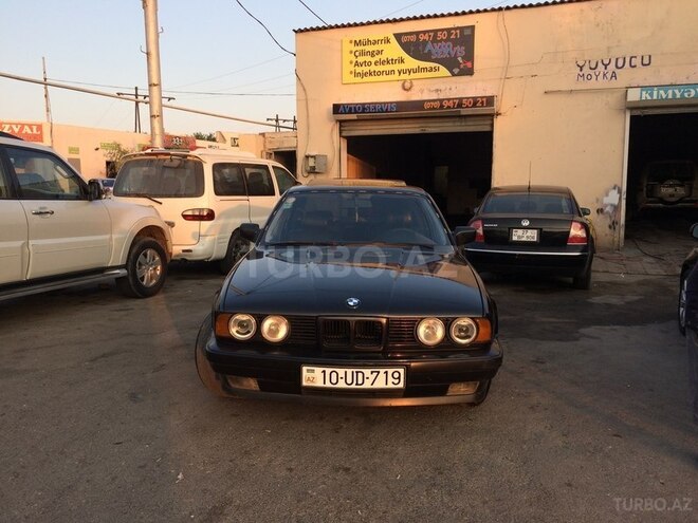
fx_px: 585
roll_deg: +0.4
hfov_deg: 61.7
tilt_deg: -7.1
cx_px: 349
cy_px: 262
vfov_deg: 48.2
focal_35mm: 29
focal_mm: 4.15
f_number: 2.2
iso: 32
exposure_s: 1/339
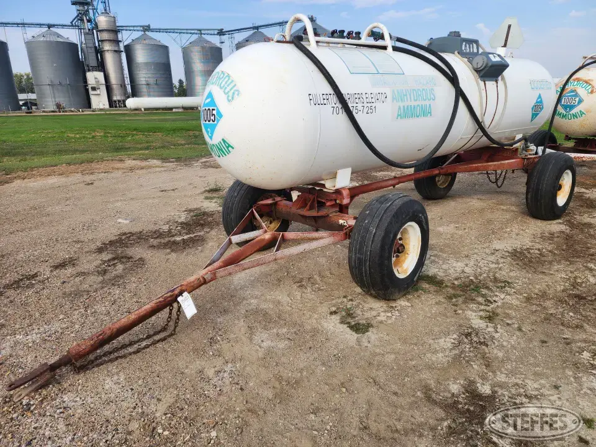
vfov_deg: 58.9
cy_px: 224
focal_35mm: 23
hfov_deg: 73.9
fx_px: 396
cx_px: 298
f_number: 1.8
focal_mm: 6.4
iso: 12
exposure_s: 1/654
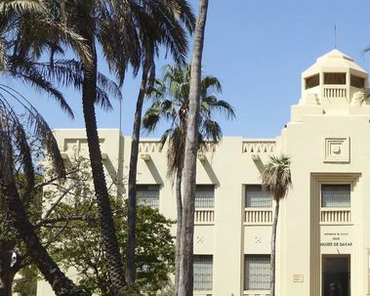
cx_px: 335
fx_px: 723
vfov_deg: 23.0
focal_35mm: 66
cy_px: 212
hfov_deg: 27.6
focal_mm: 5.4
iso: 80
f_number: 3.5
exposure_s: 1/800
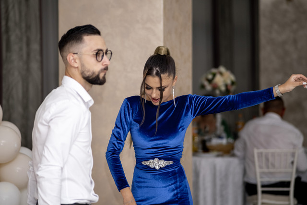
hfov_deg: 16.0
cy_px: 102
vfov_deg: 10.7
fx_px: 1092
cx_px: 154
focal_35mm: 128
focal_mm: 85
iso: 1000
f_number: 1.8
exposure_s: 1/200
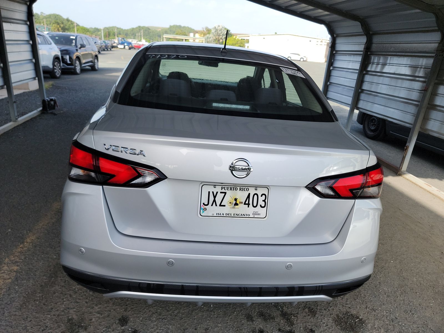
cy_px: 166
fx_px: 308
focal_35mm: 24
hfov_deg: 71.6
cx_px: 222
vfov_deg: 56.8
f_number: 1.8
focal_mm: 6.7
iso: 50
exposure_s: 1/298
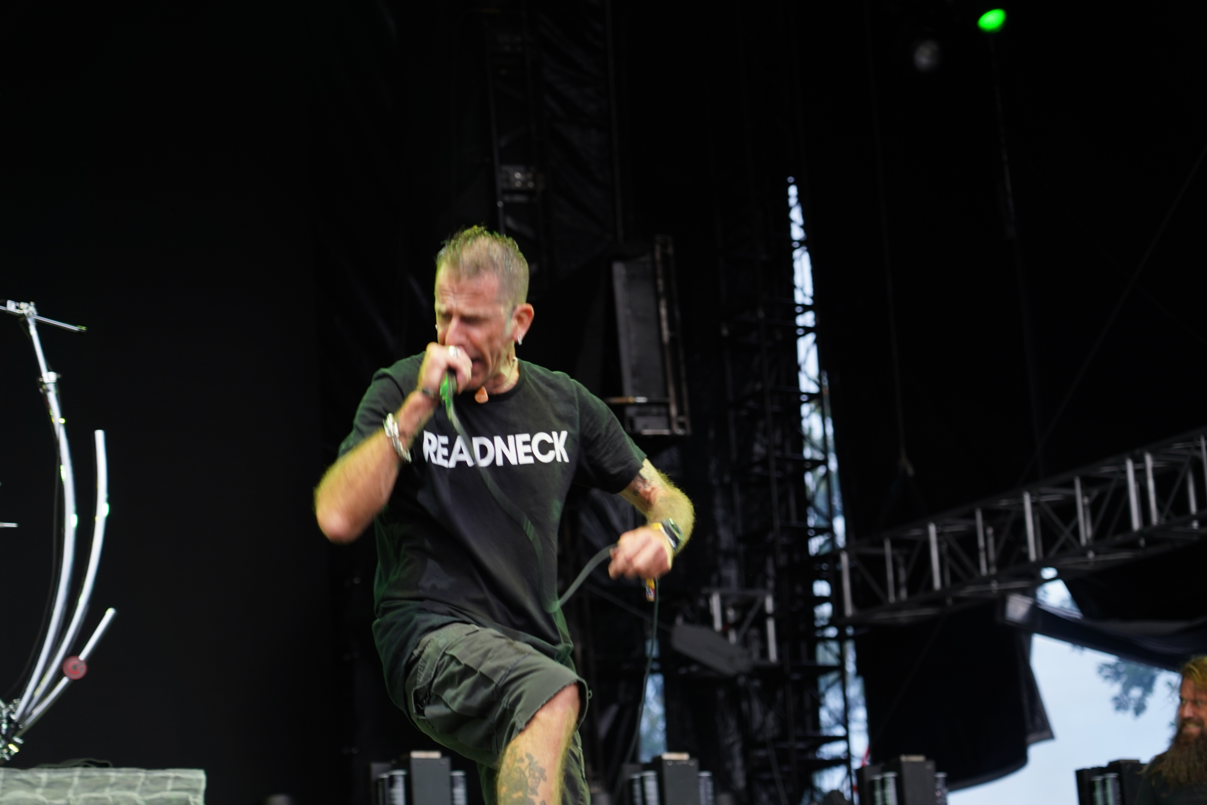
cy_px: 402
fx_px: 3017
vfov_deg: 15.2
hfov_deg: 22.6
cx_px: 604
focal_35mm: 90
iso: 320
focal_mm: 90
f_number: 4
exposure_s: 1/100
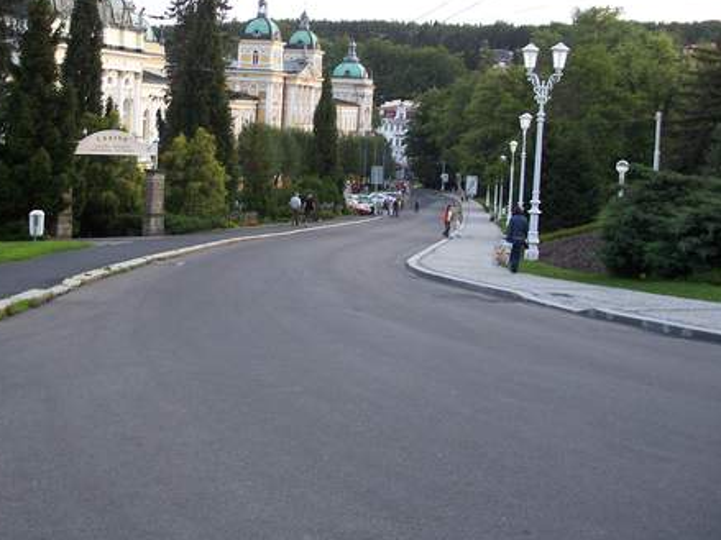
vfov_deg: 26.8
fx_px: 1124
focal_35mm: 54
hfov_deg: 35.2
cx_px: 238
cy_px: 162
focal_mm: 7.8
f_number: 2.8
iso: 80
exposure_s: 1/30
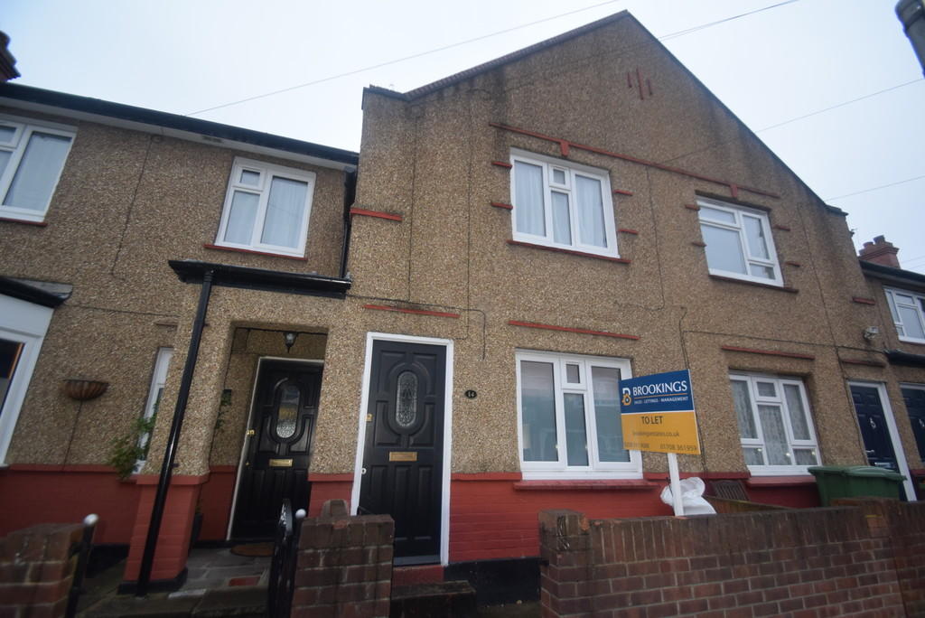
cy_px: 309
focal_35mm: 15
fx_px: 386
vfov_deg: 77.4
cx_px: 462
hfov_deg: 100.4
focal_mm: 10
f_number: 4.5
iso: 800
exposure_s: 1/80
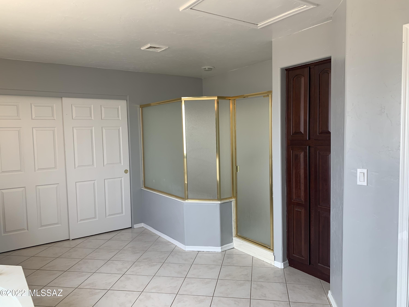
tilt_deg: -4.6
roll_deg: +1.6
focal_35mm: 26
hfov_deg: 67.3
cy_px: 154
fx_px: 307
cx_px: 204
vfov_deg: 53.1
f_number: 1.8
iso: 32
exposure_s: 1/120
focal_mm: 4.25
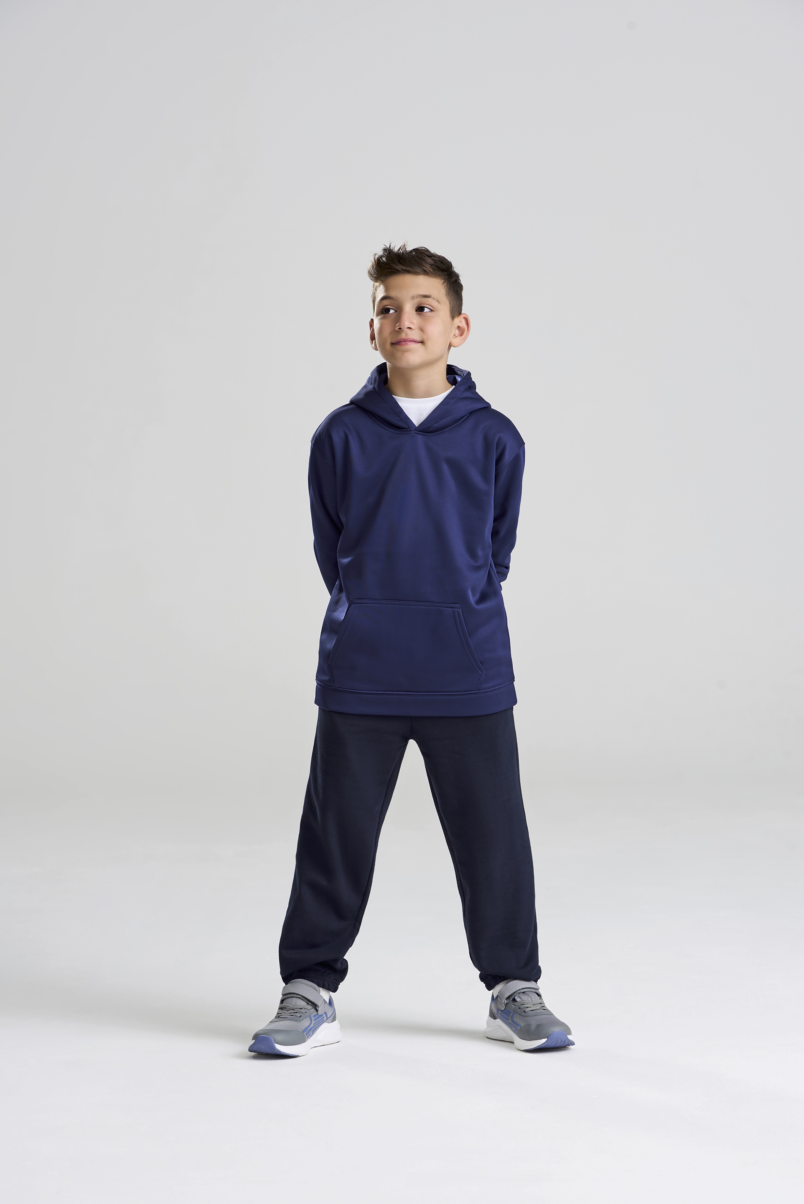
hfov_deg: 12.5
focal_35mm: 110
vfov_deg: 18.6
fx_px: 3681
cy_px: 602
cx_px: 402
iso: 160
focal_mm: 110
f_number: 9
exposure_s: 1/160
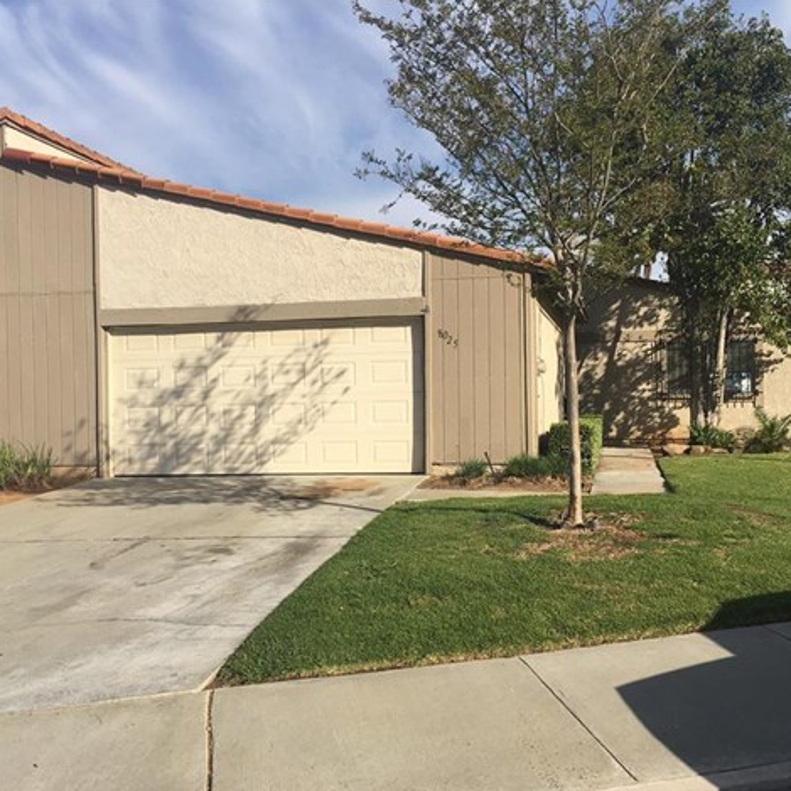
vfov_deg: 47.2
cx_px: 450
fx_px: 905
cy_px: 400
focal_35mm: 35
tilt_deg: +0.9
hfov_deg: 47.1
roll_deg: +0.6
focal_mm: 4.15
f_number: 2.2
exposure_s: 1/1876
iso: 25
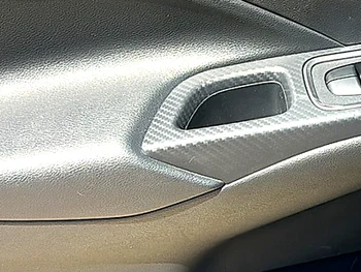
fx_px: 731
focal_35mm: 70
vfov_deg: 20.8
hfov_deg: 26.9
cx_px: 319
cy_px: 62
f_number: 1.78
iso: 80
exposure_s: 1/937
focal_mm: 6.86
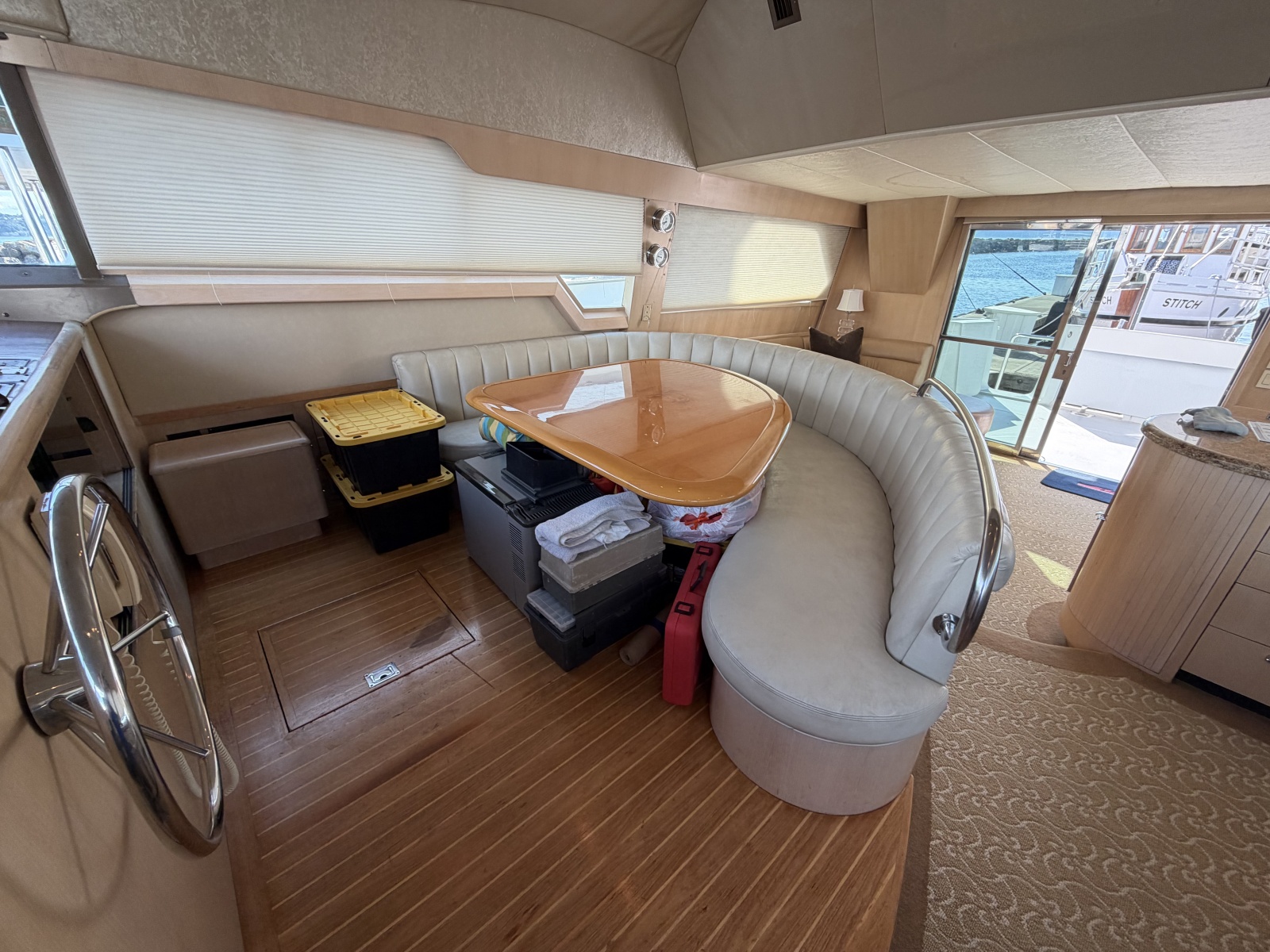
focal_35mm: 14
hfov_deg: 102.1
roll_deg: -0.3
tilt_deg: -25.0
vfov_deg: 85.7
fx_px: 514
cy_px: 476
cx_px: 635
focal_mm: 2.22
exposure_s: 1/121
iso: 64
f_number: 2.2
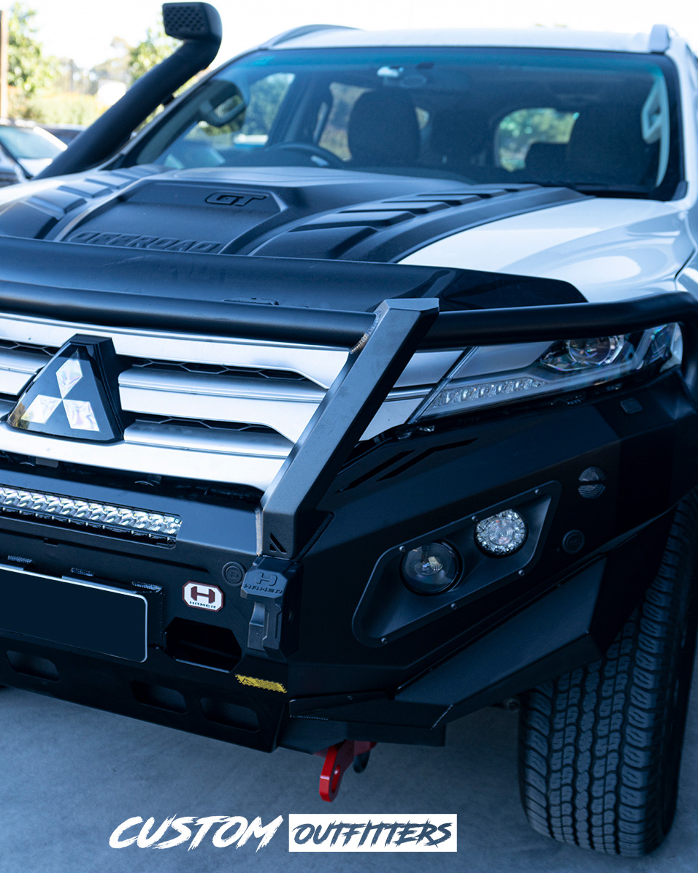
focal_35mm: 41
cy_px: 437
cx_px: 283
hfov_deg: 36.4
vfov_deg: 44.8
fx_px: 1059
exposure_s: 1/60
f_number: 4
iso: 200
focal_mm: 29
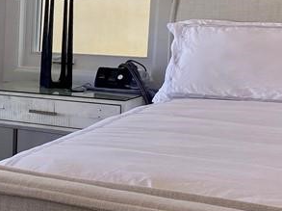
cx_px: -134
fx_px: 740
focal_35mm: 91
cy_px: 126
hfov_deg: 19.1
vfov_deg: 16.2
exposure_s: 1/323
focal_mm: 4.25
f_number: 1.8
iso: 32
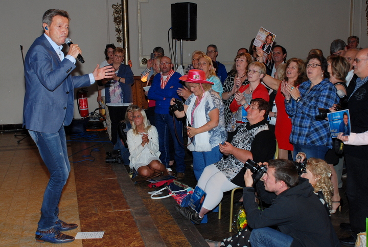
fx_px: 476
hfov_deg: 42.3
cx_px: 184
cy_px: 124
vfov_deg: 29.1
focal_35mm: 46
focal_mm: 31
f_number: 5.6
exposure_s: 1/60
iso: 320
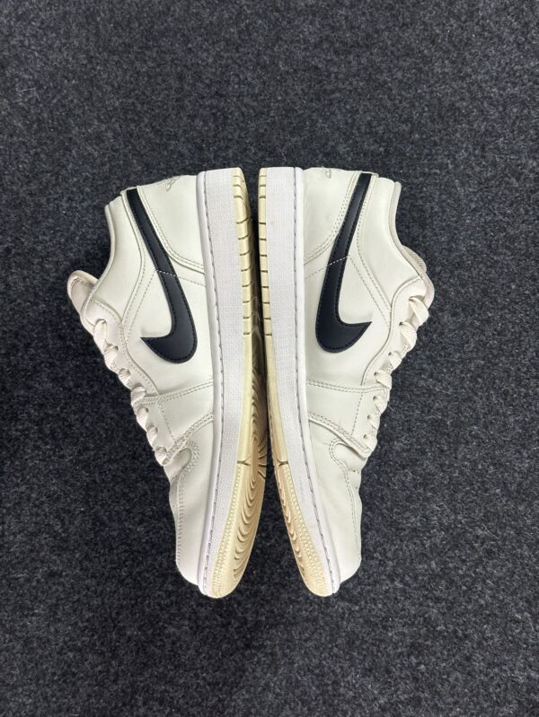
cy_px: 358
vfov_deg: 39.6
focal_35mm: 48
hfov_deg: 30.3
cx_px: 270
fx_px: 996
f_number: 1.78
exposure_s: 1/50
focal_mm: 6.86
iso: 160
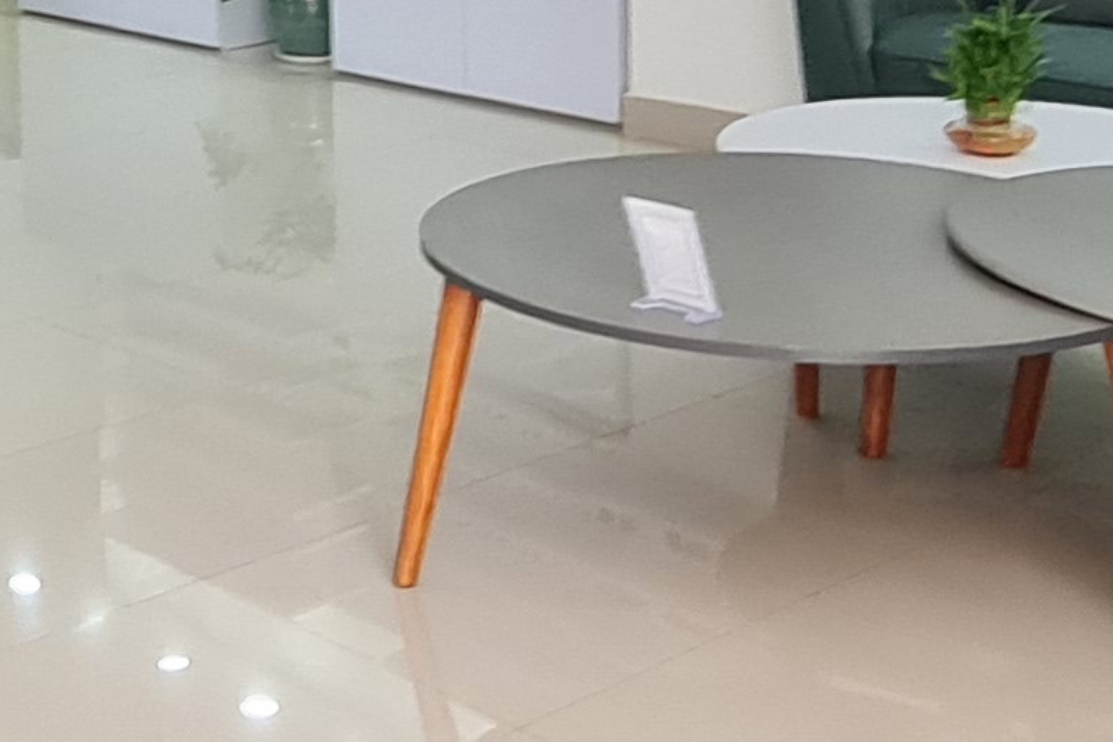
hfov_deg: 28.1
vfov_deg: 19.1
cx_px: 41
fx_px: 2102
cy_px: -106
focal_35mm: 68
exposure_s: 1/50
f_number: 2.2
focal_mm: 2.2
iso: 200
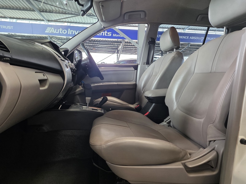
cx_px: 123
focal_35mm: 23
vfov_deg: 58.9
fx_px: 163
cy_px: 92
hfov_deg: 73.9
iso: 200
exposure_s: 1/100
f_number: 1.7
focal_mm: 6.25
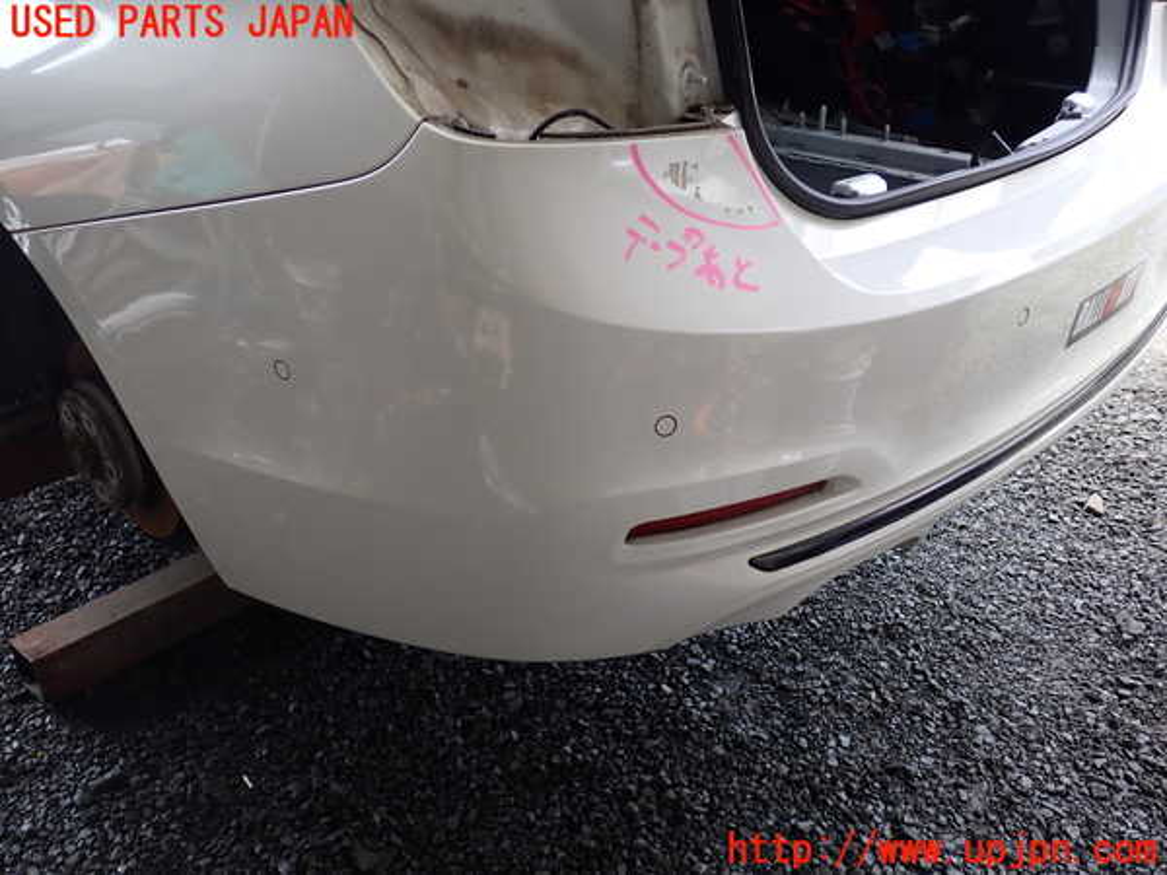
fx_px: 1011
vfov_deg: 46.8
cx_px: 584
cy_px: 438
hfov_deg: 60.0
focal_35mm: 30
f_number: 2.3
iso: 100
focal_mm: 5.4
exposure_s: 1/160
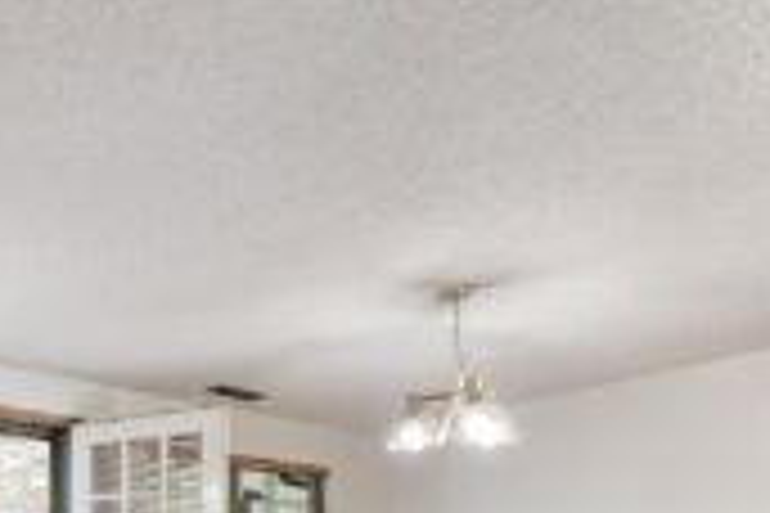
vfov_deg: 32.5
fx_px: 749
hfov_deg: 49.4
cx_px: 99
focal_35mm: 35
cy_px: 587
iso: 400
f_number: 5.6
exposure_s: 1/10
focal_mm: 10
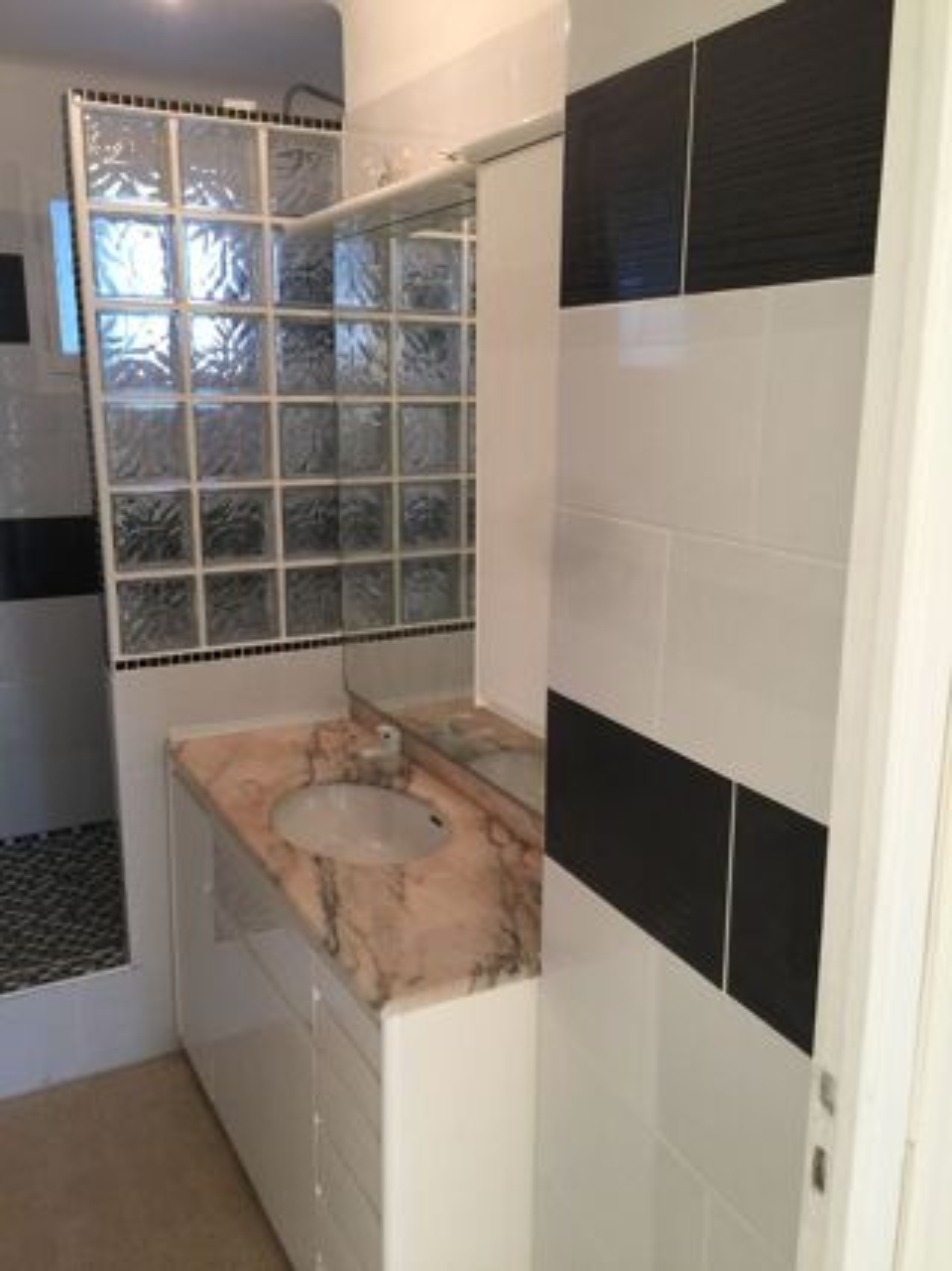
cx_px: 476
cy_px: 636
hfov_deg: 48.2
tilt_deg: -12.5
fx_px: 1064
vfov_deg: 61.7
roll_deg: +0.3
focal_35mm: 29
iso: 64
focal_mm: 4.15
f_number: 2.2
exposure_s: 1/33
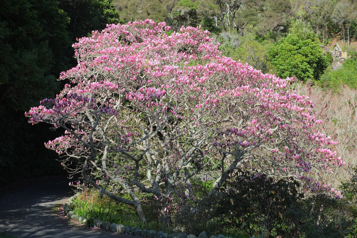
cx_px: 178
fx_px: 526
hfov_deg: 37.5
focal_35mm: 53
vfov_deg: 25.5
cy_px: 119
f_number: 2.8
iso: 800
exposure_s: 1/3500
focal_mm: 35
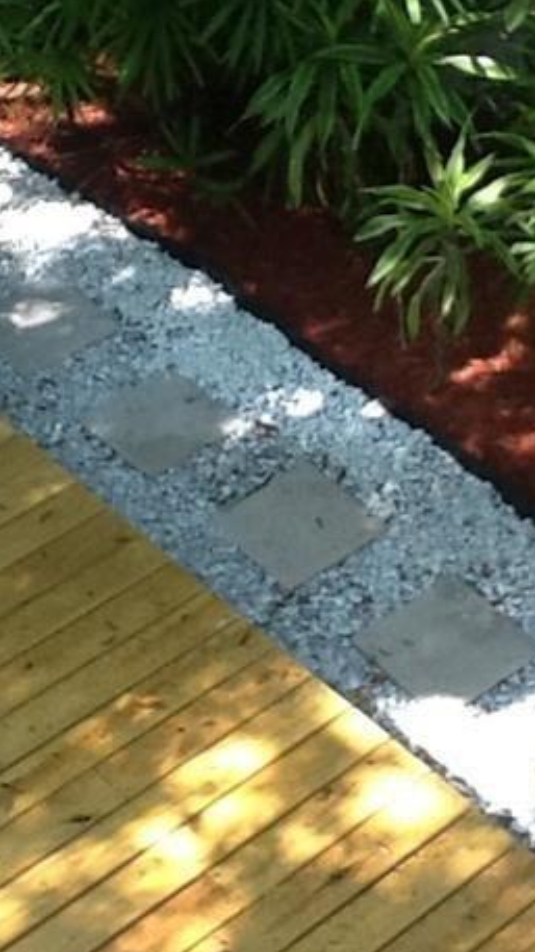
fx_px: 2119
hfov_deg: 14.4
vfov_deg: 25.3
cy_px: 475
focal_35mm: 84
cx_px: 262
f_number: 2.4
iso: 64
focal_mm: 2.03
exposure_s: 1/120
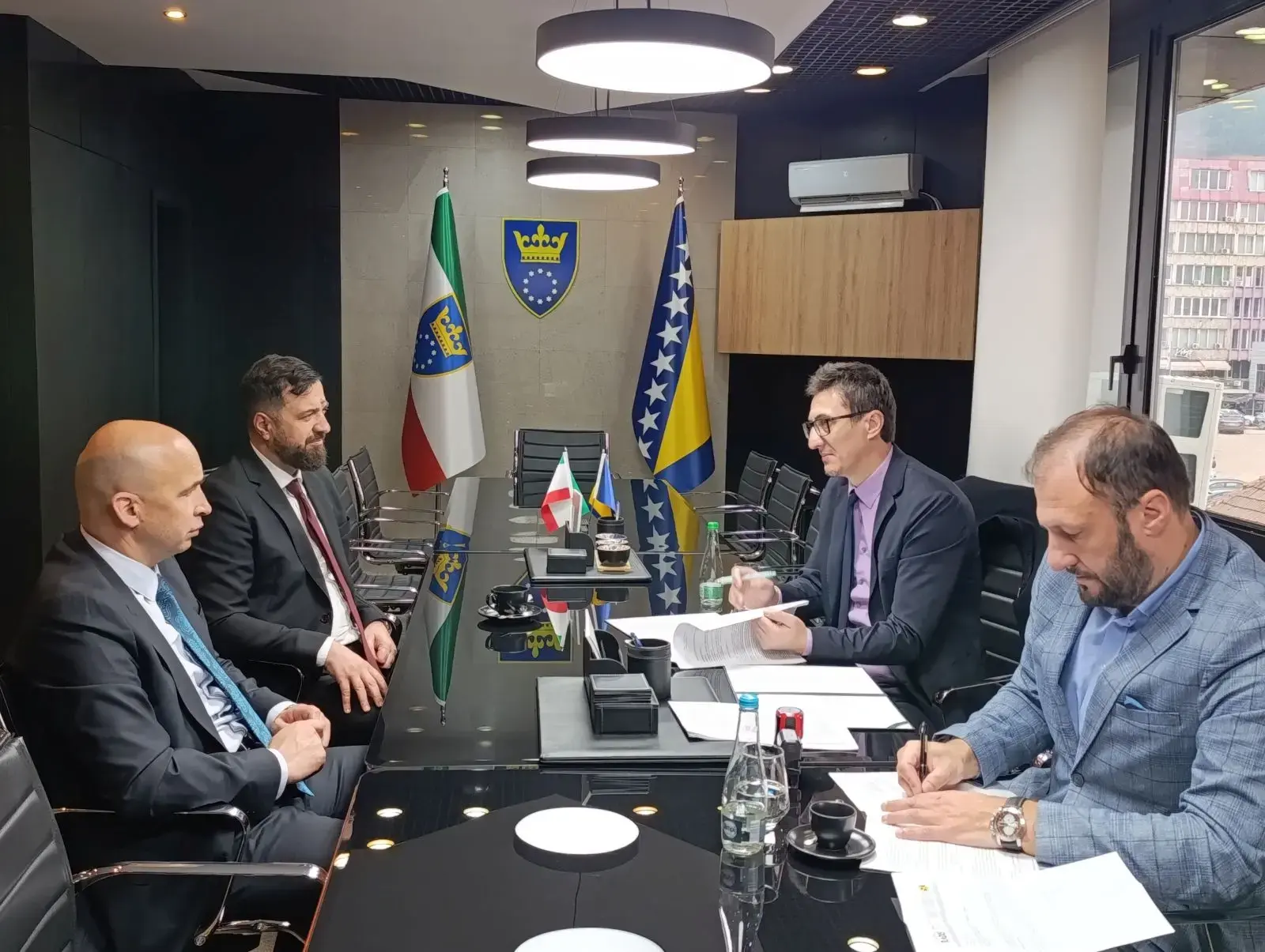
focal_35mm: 35
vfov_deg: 40.8
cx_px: 632
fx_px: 1281
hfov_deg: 52.6
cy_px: 476
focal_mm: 6.14
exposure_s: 1/100
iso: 500
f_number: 1.6
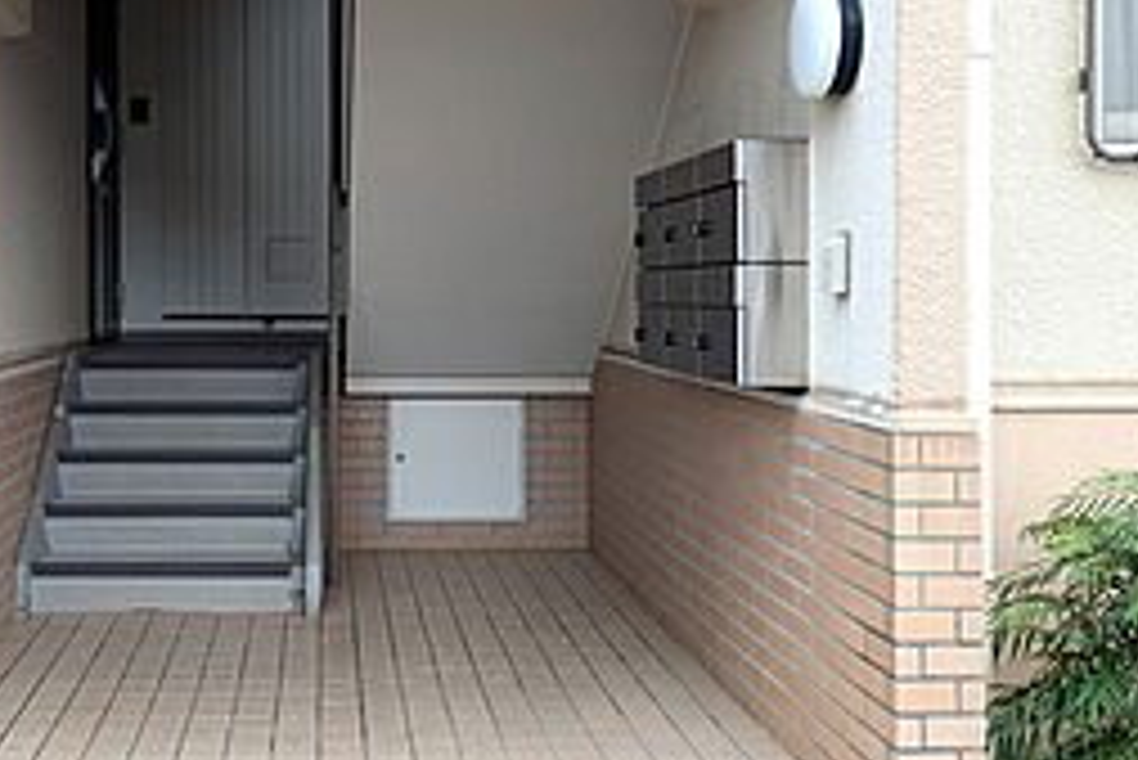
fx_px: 1455
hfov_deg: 42.1
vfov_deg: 29.2
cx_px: 378
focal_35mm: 46
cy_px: 319
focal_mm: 5.43
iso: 33
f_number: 1.89
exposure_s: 1/406
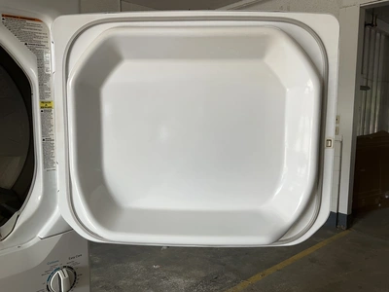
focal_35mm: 29
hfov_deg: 61.7
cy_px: 146
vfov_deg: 48.2
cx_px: 194
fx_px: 326
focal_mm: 3
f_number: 1.8
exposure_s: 1/120
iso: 20
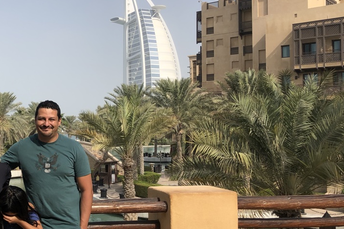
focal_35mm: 49
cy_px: 104
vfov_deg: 27.5
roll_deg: +0.4
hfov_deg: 39.0
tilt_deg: +2.6
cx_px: 77
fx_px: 468
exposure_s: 1/2315
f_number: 1.8
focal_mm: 4
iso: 20
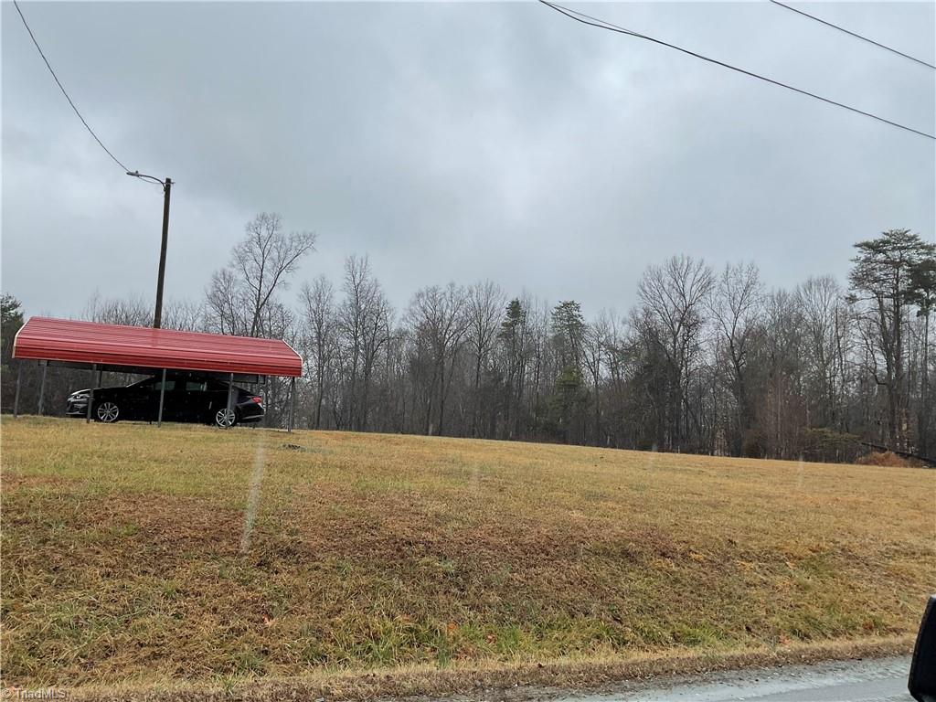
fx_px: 784
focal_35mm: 29
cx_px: 468
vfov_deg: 48.2
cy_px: 351
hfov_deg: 61.7
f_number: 1.8
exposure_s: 1/759
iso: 16
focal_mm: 3
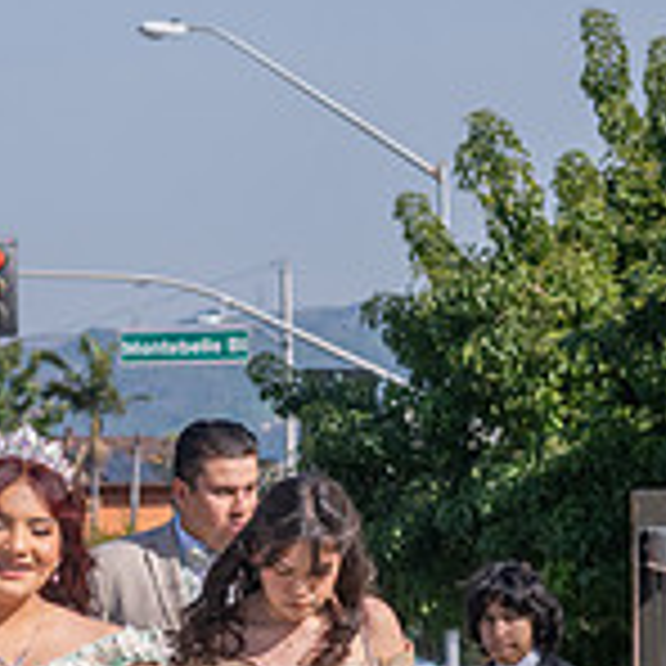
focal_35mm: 291
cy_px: 844
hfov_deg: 6.0
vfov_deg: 6.0
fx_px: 6334
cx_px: -105
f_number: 5.6
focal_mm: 70
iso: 200
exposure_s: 1/800
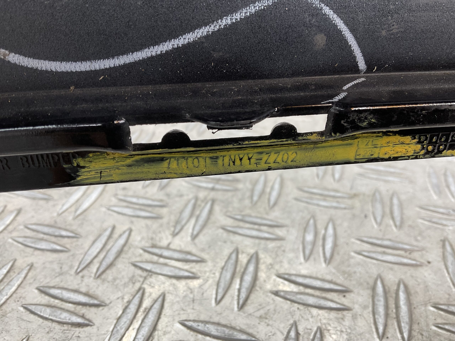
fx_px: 381
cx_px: 228
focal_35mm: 29
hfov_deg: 61.7
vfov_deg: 48.2
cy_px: 170
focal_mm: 3
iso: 32
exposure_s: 1/100
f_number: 1.8
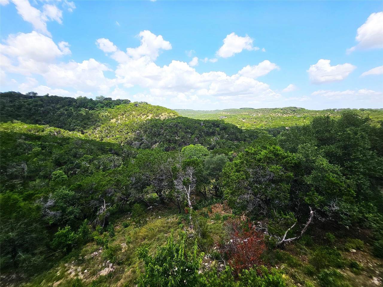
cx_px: 192
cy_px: 144
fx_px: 144
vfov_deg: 89.9
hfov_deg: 106.2
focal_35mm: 13
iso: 50
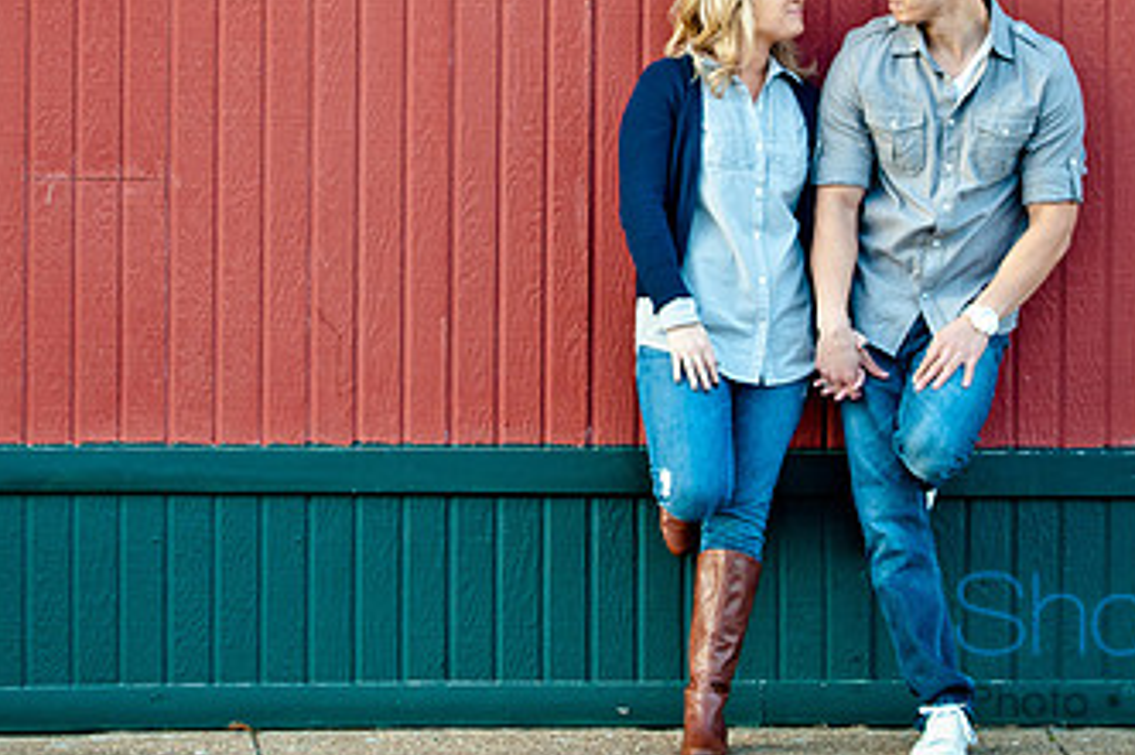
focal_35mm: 275
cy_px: 132
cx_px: 509
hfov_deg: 7.5
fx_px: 8661
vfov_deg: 5.0
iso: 400
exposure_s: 1/160
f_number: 4
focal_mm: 105
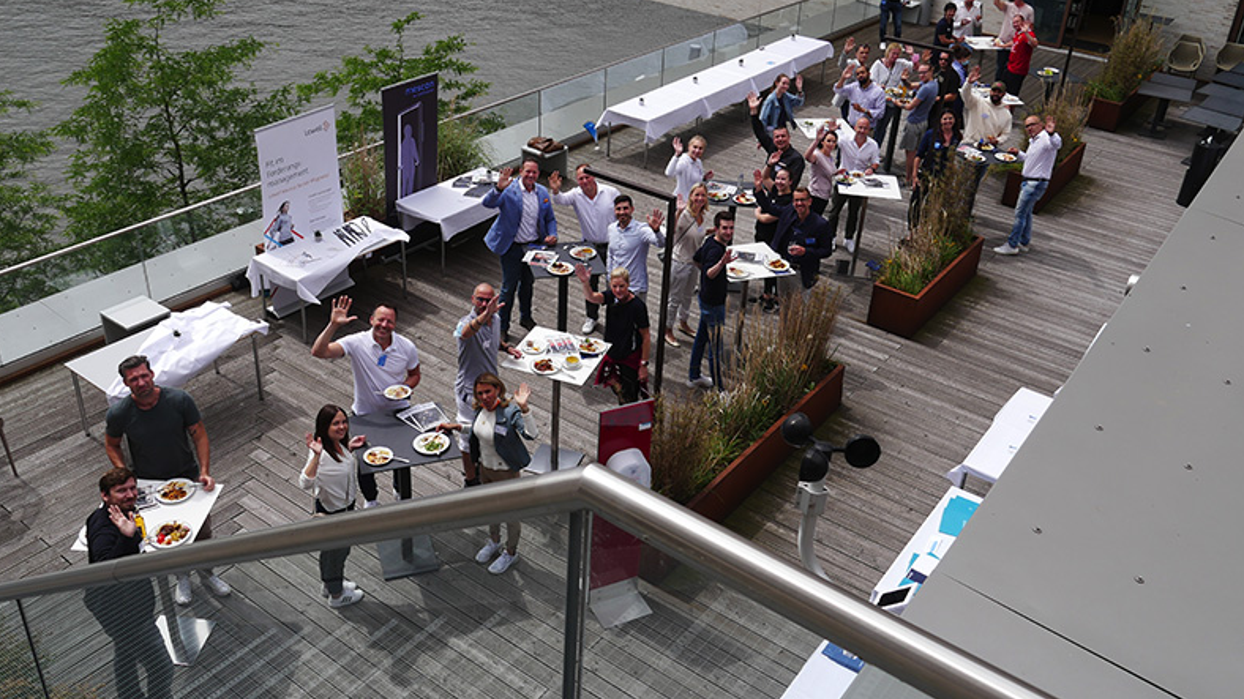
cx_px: 624
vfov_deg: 37.7
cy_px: 315
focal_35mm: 31
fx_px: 1022
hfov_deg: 62.6
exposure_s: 1/500
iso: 200
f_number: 7.1
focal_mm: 14
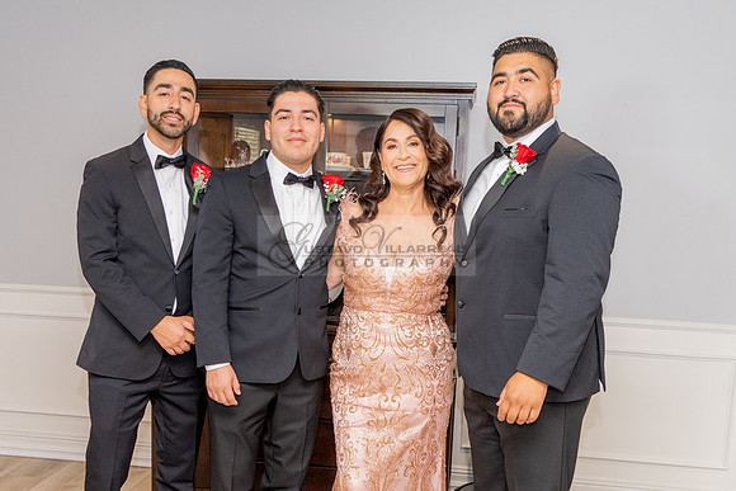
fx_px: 863
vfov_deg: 31.5
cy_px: 323
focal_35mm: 42
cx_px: 336
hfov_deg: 46.1
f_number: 4
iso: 640
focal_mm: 24
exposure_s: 1/160
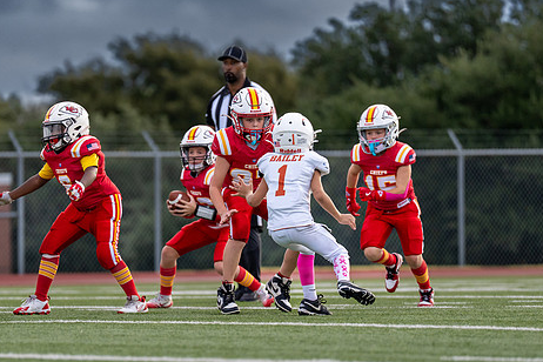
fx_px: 6154
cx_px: 213
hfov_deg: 5.1
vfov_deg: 3.4
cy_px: 220
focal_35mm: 408
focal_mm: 200
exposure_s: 1/2000
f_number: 2.8
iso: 400
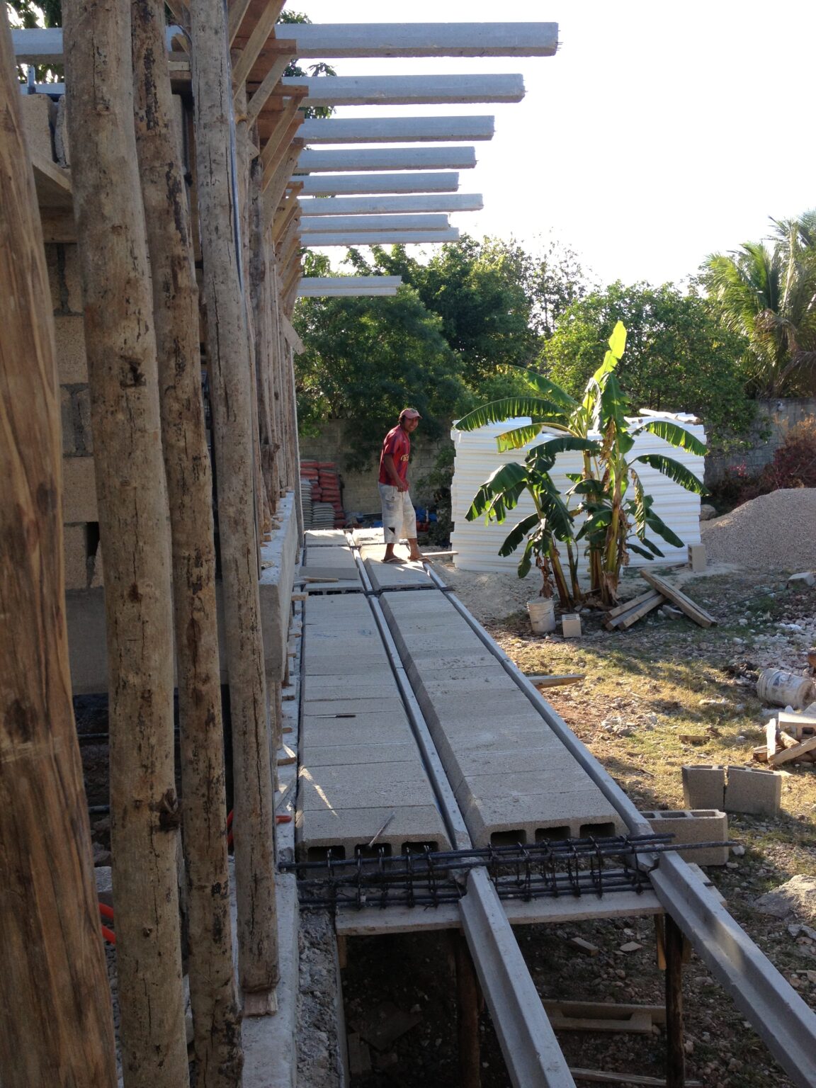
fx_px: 1100
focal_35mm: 35
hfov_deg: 40.7
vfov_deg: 52.6
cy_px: 544
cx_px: 408
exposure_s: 1/480
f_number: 2.4
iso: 50
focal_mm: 4.28
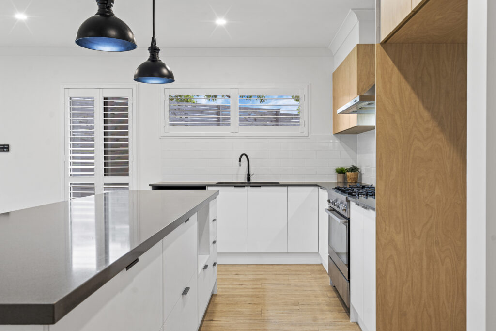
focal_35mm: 29
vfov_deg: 45.0
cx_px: 248
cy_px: 166
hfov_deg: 63.7
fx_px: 400
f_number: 7.1
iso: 800
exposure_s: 1/6
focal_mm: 29
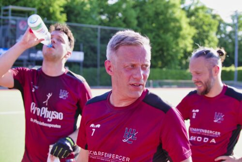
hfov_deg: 28.8
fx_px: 471
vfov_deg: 19.5
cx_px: 121
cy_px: 81
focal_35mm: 70
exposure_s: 1/800
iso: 1600
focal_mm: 70
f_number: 7.1
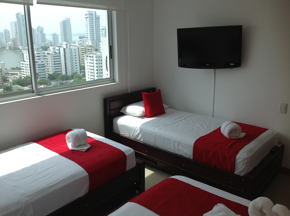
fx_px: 293
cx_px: 145
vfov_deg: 40.6
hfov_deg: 52.7
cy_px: 108
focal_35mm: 35
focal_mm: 4.28
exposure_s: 1/796
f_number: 2.4
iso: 50
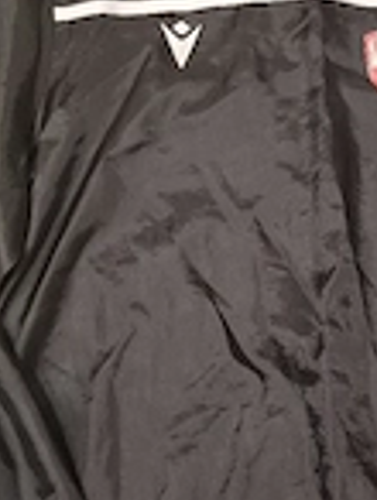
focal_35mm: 63
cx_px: 302
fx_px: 912
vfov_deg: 30.6
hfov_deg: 23.0
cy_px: 216
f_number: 1.8
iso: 400
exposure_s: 1/33
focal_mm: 5.54
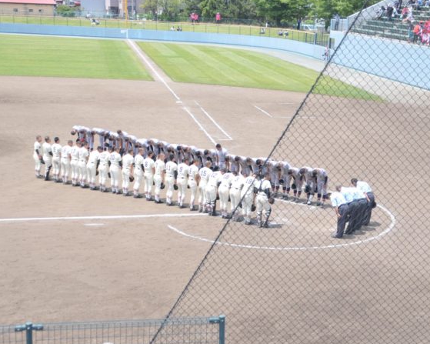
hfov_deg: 28.0
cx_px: 219
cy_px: 192
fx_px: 861
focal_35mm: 68
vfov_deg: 22.6
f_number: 4
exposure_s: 1/640
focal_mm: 35
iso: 200
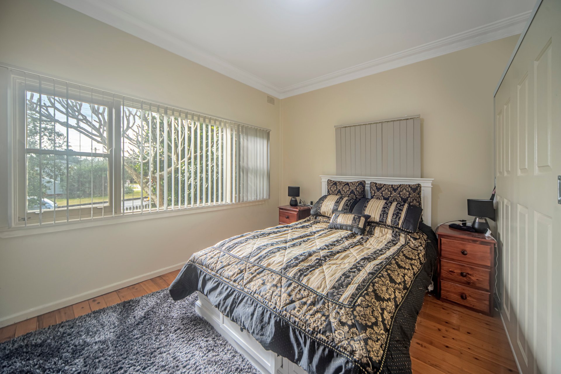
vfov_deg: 90.0
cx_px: 280
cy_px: 187
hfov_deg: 112.6
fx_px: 187
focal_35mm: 12
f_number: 6.3
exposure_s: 1/20
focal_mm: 12
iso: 320
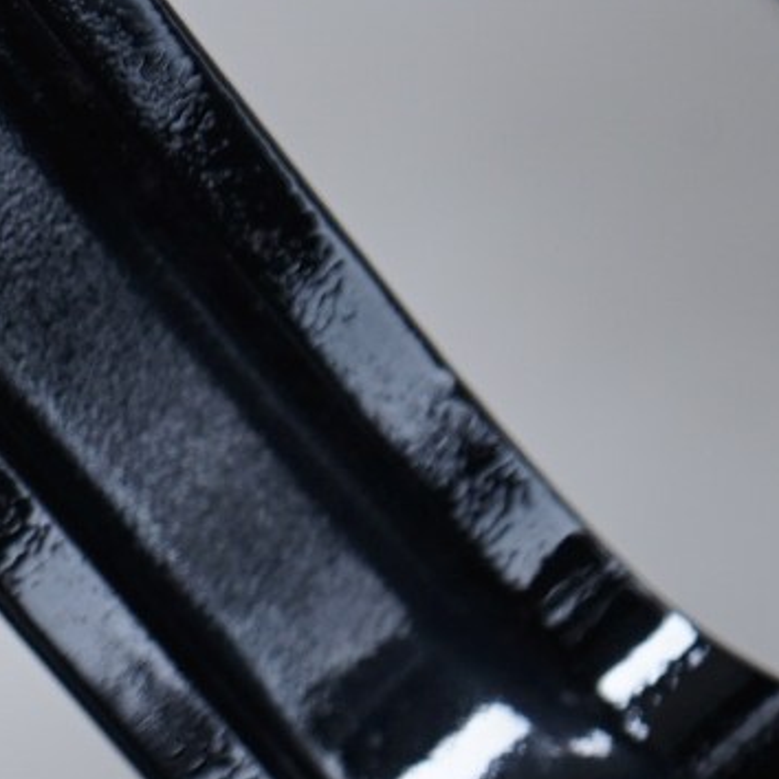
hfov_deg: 6.3
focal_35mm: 267
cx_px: -920
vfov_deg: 6.6
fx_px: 6798
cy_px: 465
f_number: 7.1
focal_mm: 58
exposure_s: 1/125
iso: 250
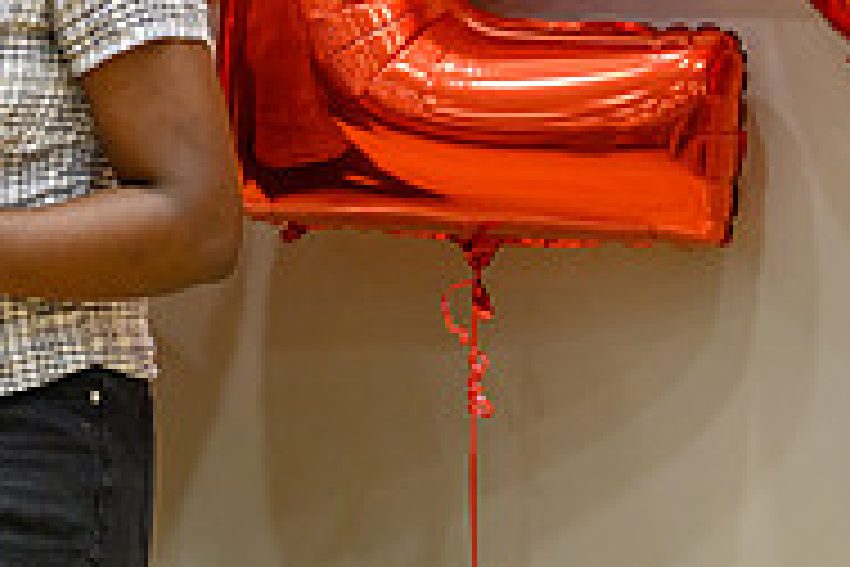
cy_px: -79
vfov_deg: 8.5
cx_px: 49
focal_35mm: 160
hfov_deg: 12.7
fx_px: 3777
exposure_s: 1/500
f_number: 2.8
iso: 4000
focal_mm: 51
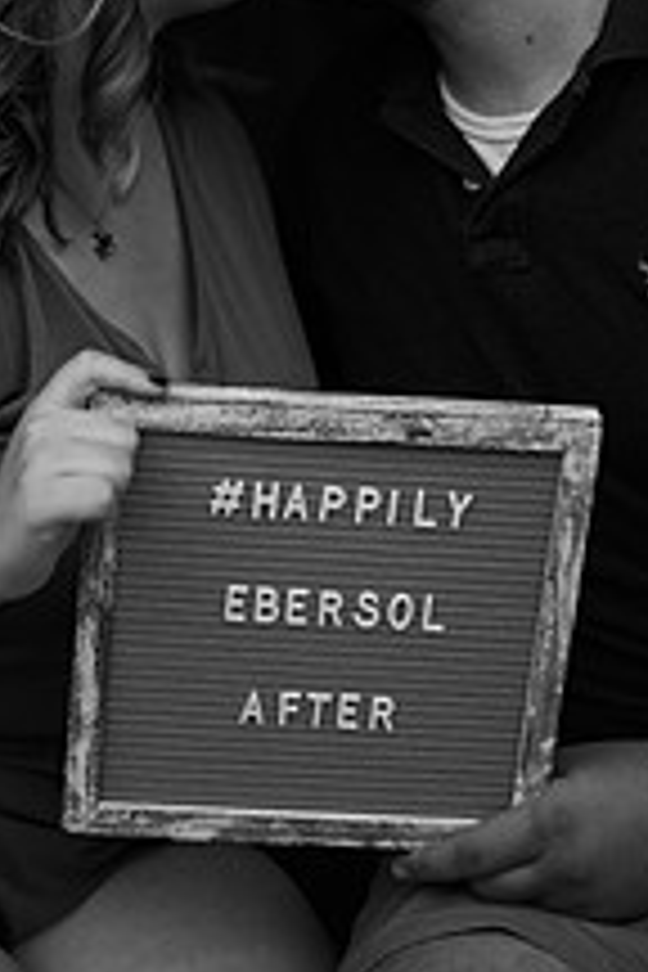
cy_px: 194
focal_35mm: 104
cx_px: 196
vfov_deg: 19.4
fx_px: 2808
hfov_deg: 13.1
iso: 640
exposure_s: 1/200
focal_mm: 50
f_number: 1.8
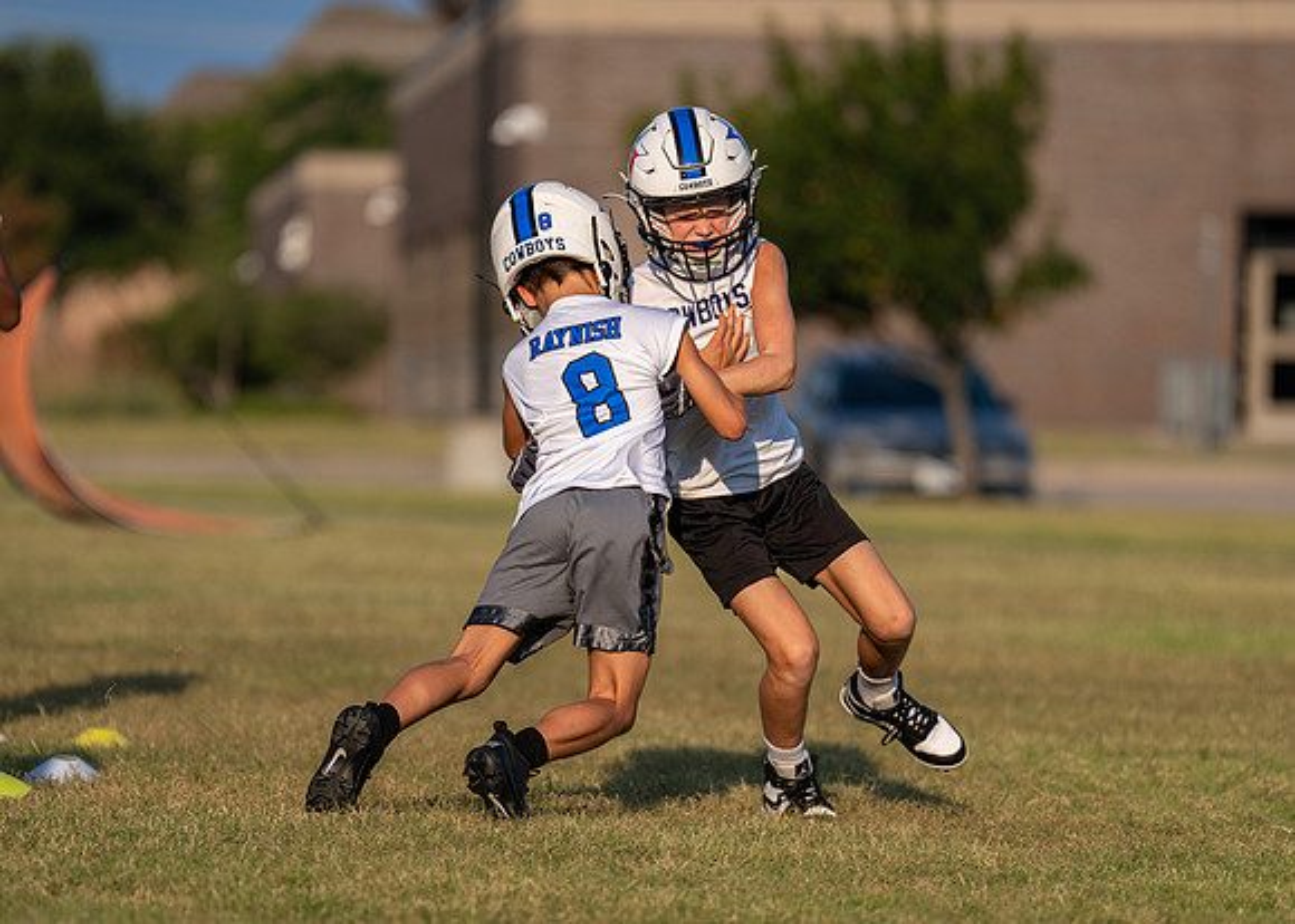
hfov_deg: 6.7
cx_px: 578
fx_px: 11032
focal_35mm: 300
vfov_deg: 4.8
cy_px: 545
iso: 100
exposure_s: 1/2500
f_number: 2.8
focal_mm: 200
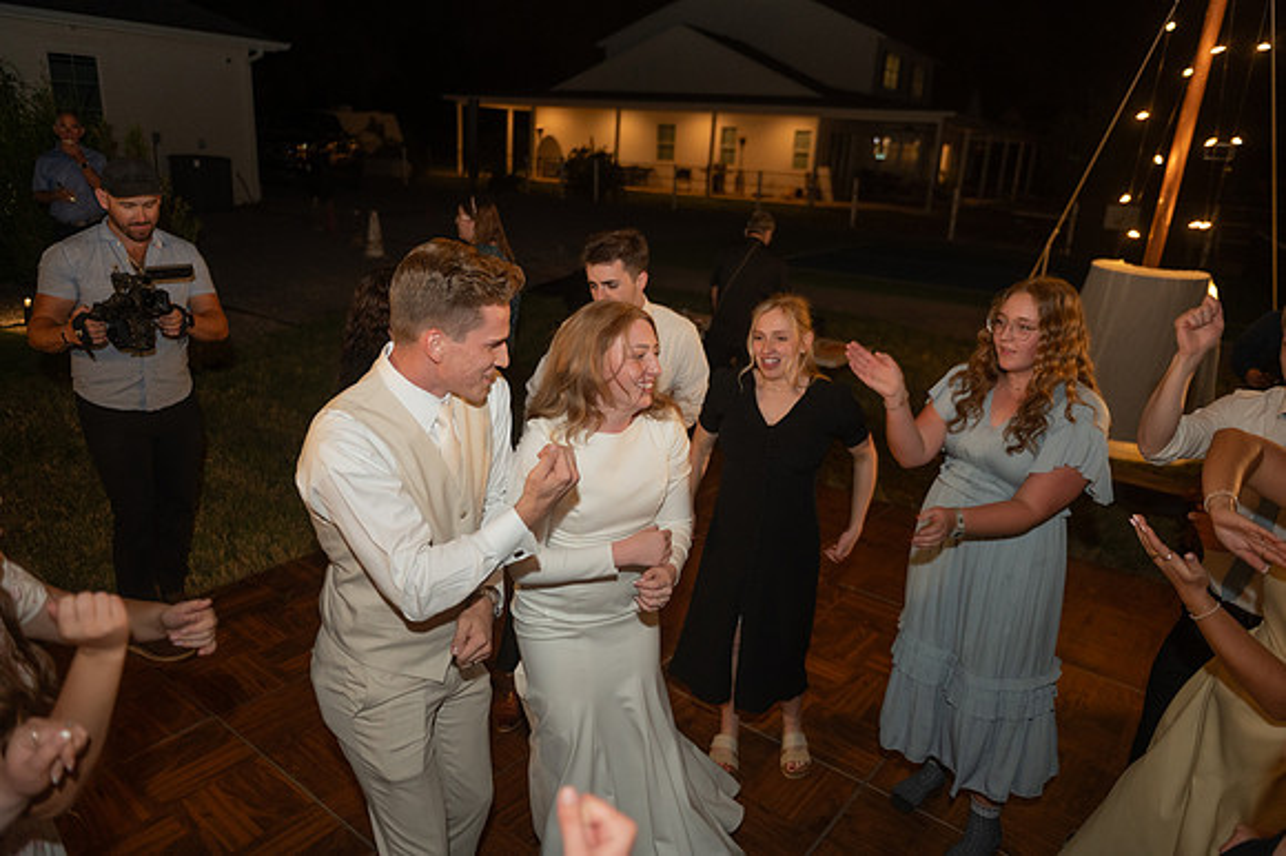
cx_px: 643
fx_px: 857
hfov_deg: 73.8
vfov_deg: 53.1
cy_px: 428
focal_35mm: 24
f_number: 2.8
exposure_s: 1/200
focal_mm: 24
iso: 2000
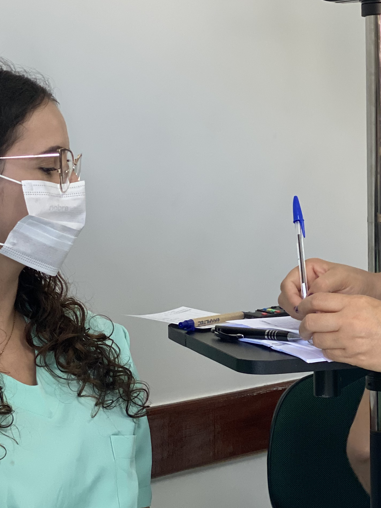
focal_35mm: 111
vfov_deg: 17.7
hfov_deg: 13.3
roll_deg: +0.3
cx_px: 307
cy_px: 307
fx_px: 1629
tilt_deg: -6.3
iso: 125
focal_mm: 6
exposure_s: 1/120
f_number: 2
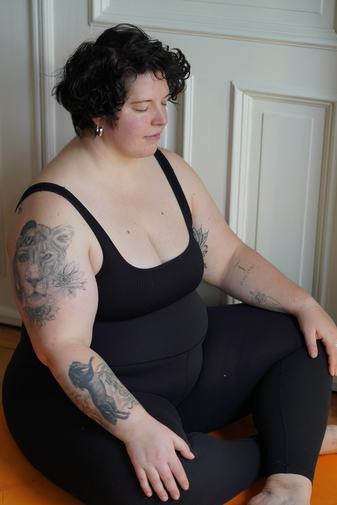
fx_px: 1053
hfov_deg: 18.2
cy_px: 252
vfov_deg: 27.0
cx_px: 168
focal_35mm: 75
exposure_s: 1/125
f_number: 2.2
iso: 250
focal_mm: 50
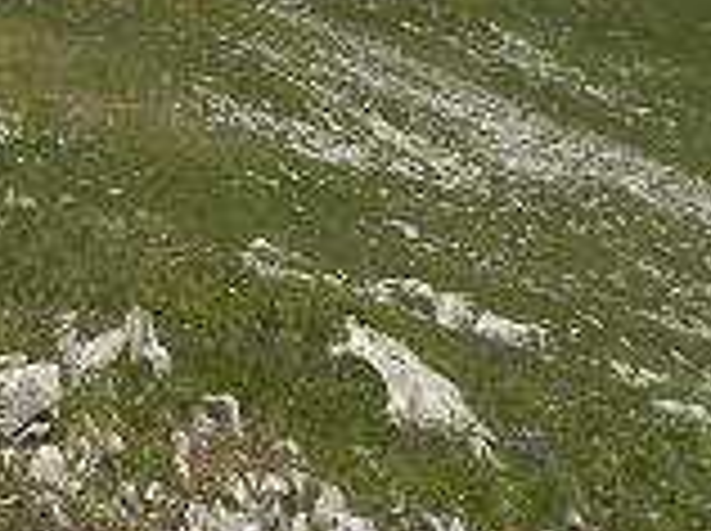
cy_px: 396
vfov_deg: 18.5
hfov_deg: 22.7
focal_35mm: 79
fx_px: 1620
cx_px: -148
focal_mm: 4.6
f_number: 5.6
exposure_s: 1/640
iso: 100
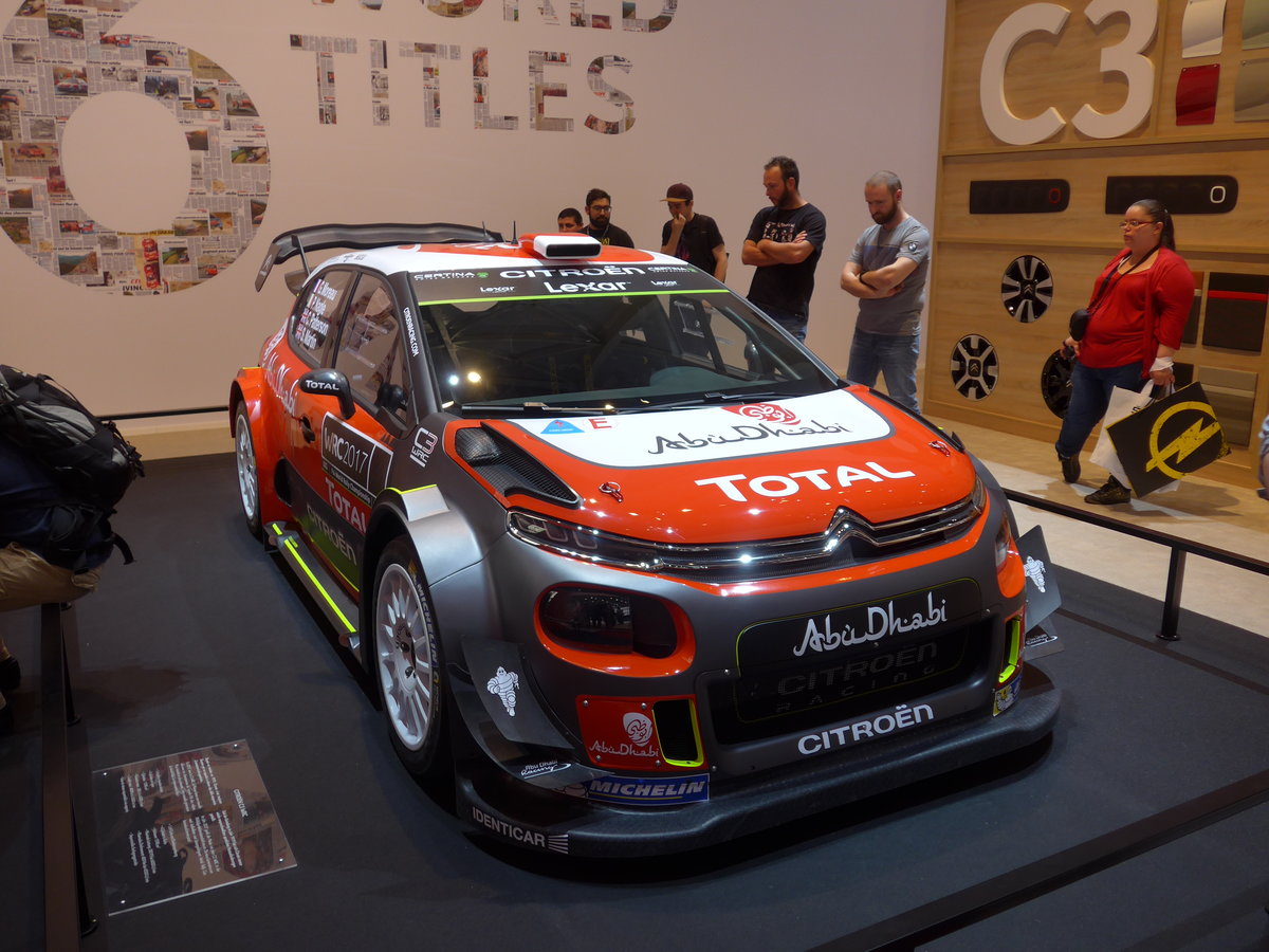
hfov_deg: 61.7
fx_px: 1063
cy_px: 476
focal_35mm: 29
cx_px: 634
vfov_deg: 48.2
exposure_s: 1/80
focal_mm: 6
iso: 80
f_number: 2
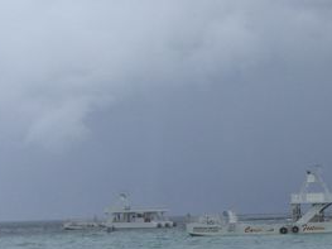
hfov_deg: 12.7
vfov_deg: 10.0
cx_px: 486
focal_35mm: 148
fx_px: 1419
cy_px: 222
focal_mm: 6.2
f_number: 8
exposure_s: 1/200
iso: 64
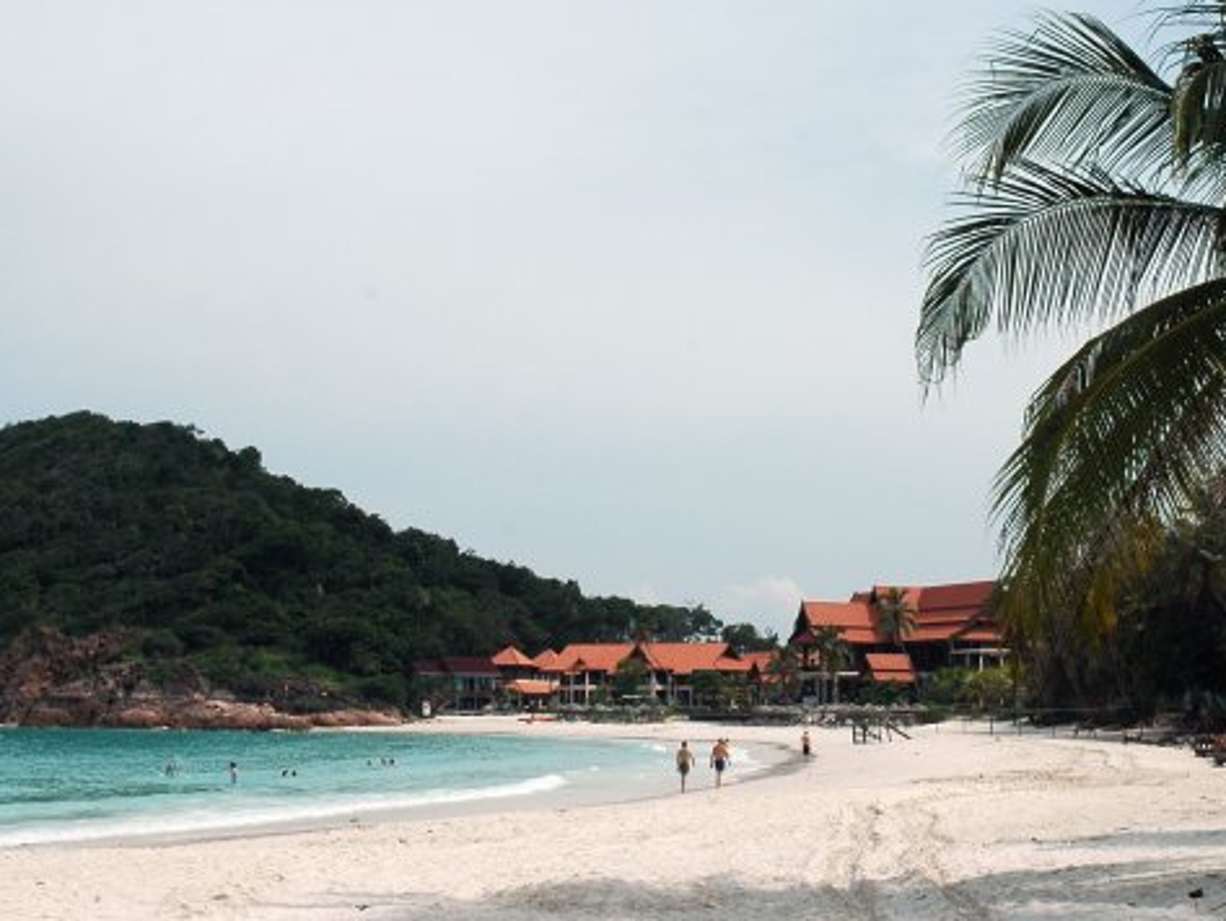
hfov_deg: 29.4
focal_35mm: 66
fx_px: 2331
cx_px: 702
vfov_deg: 22.3
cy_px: 389
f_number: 11
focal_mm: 27
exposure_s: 1/400
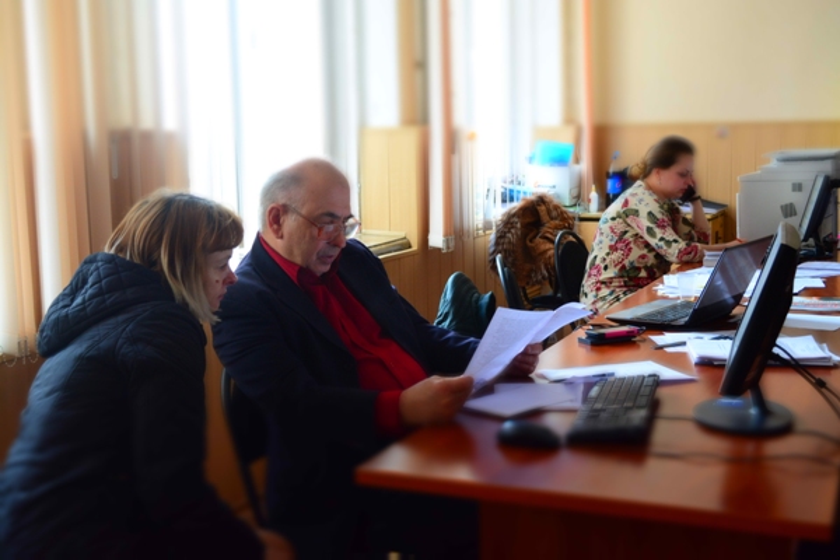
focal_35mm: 46
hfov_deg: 42.3
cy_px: 280
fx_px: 1085
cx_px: 420
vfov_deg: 28.9
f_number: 6.3
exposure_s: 1/15
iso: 800
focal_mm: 31
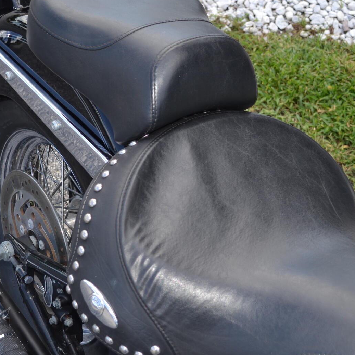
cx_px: 201
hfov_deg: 29.0
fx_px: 685
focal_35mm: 59
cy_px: 174
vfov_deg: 29.1
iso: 100
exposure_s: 1/200
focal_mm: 24
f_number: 4
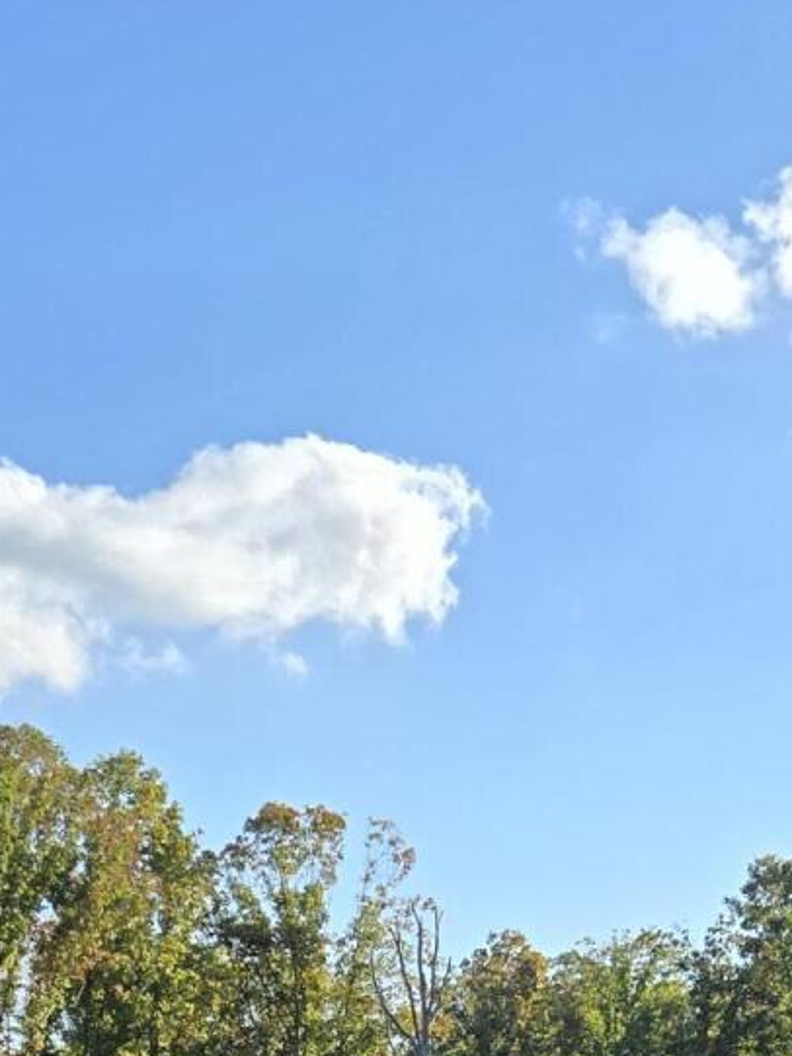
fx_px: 2592
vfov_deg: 20.0
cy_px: 1565
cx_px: 455
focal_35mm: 85
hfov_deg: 17.4
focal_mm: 5.4
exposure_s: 1/1041
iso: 25
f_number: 1.8
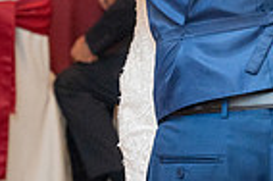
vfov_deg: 4.7
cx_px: 323
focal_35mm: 286
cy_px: -94
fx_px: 2164
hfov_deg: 7.2
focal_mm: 70
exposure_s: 1/160
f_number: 4
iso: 2500
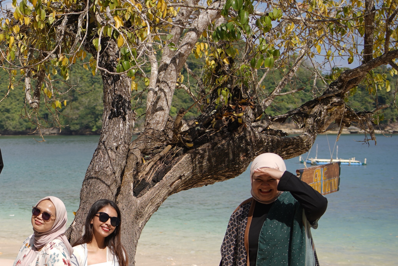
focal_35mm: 67
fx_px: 741
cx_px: 66
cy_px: 228
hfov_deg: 29.2
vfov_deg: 20.0
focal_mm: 35
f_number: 2.8
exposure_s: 1/800
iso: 50
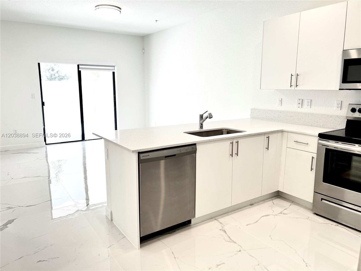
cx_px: 180
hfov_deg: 67.3
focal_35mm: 26
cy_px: 136
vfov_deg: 53.1
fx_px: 271
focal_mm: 5.7
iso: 50
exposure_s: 1/120
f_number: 1.5
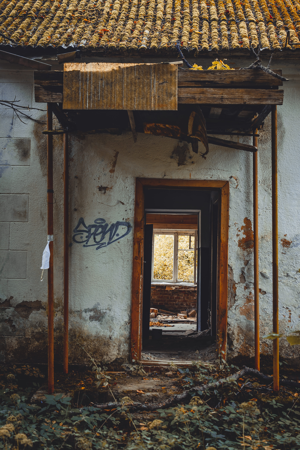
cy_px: 225
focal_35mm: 52
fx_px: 656
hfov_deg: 25.8
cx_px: 150
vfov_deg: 37.9
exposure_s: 1/80
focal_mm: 35
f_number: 3.2
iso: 100
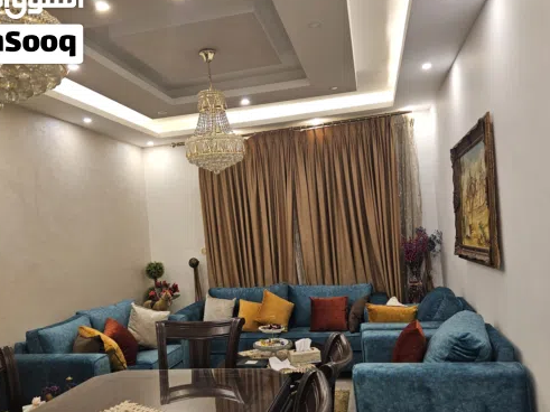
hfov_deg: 59.9
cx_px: 252
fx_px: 477
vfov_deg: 46.7
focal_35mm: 30
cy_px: 225
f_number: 1.8
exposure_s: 1/100
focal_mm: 5.4
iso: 400
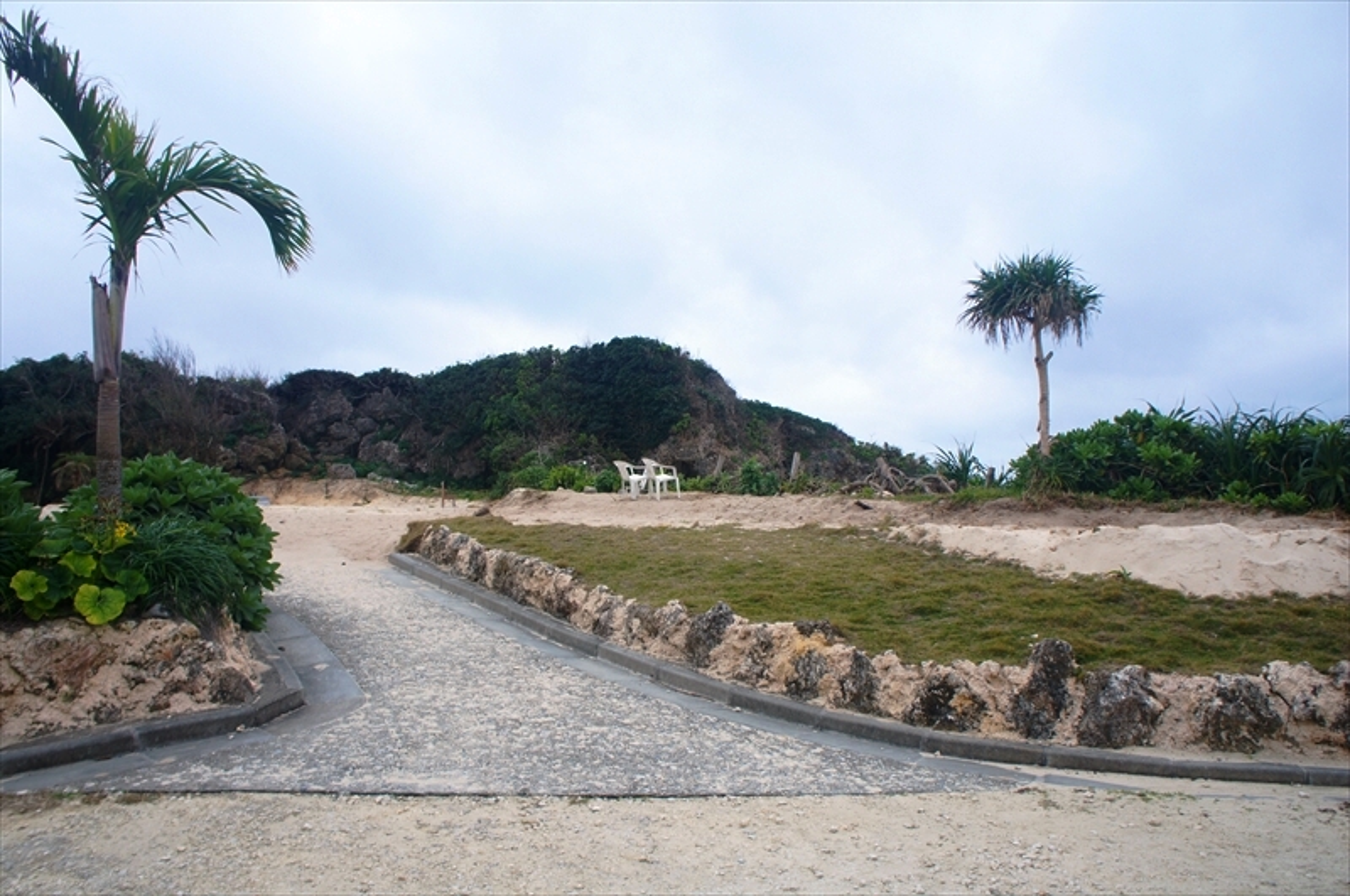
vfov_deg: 47.8
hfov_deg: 67.5
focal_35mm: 27
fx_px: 1011
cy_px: 448
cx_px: 675
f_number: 5
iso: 200
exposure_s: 1/250
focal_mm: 18
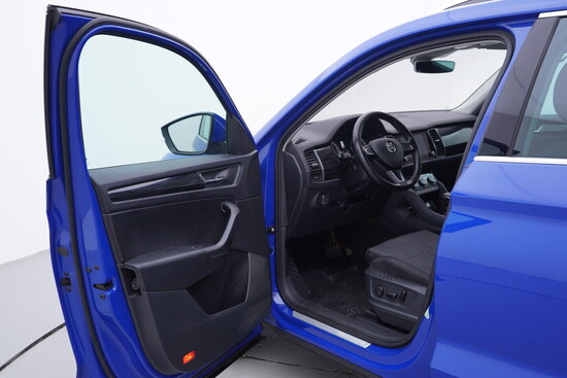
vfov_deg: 36.9
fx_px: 567
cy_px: 189
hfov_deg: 53.1
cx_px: 284
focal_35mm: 36
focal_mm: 24
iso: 125
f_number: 3.2
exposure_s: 1/50
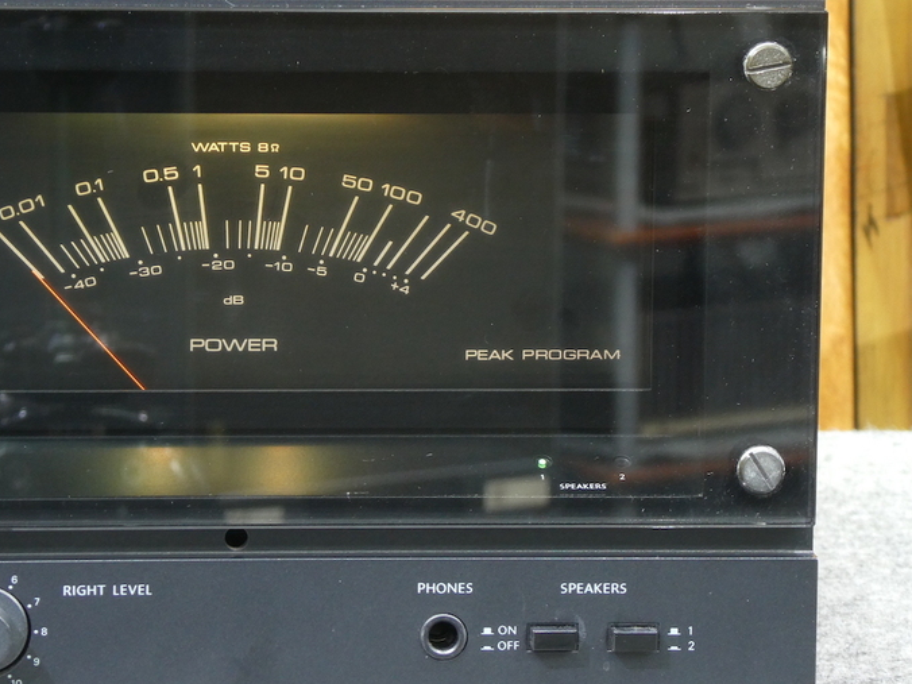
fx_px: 4637
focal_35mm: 176
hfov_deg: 11.2
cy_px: 382
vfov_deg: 8.4
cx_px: 301
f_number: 5.2
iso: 200
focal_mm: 22.3
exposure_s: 1.6
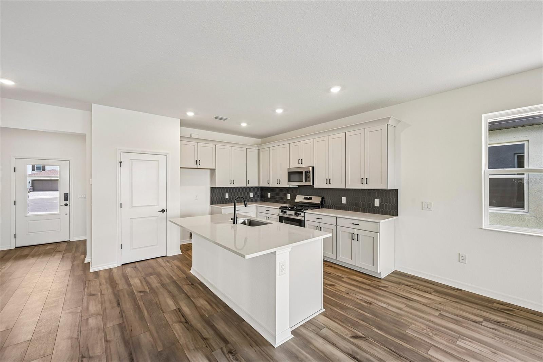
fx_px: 211
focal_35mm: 14
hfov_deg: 104.3
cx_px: 272
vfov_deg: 81.2
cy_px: 181
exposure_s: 1/40
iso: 400
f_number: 8
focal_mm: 14
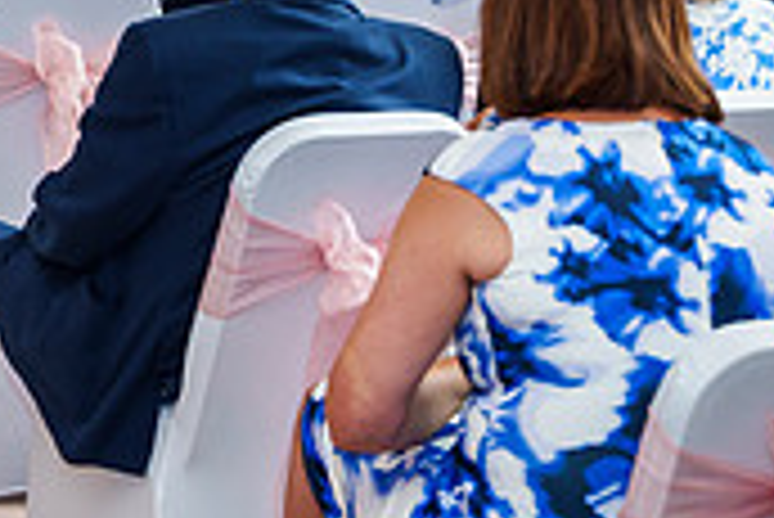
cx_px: -486
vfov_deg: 9.7
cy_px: -259
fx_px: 2969
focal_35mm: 138
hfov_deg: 13.7
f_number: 3.5
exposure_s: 1/250
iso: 800
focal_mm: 41
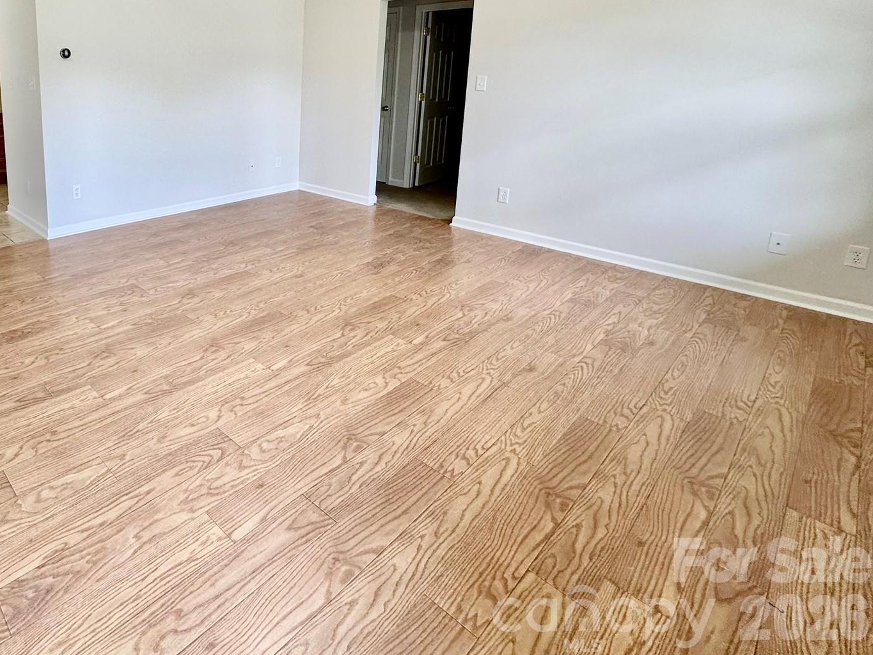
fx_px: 530
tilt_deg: -10.6
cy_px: 172
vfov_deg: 60.3
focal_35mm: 21
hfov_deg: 73.6
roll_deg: +0.3
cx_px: 223
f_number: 2.2
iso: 200
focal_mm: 2.22
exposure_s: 1/120
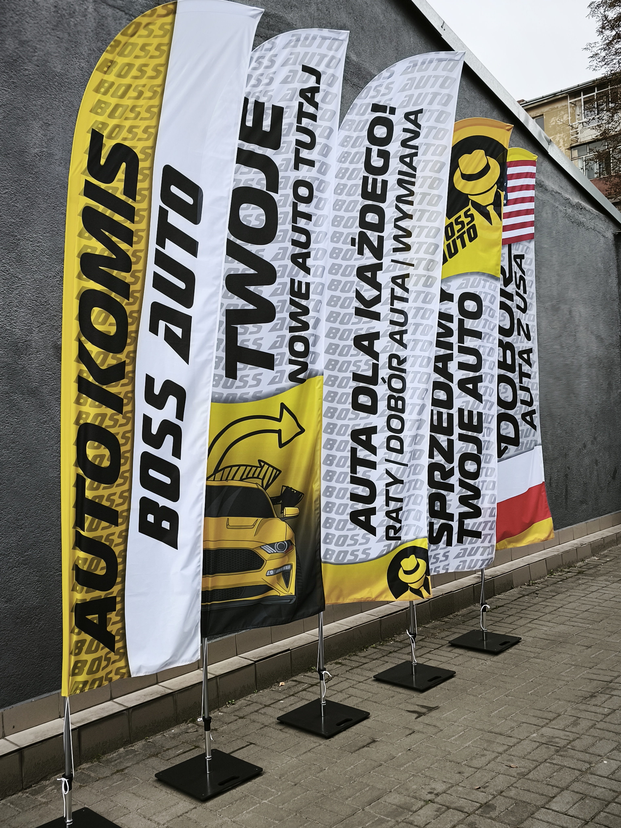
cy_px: 414
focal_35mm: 35
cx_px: 310
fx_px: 837
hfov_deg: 40.7
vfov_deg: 52.6
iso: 80
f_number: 1.7
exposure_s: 1/1157
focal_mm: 5.35
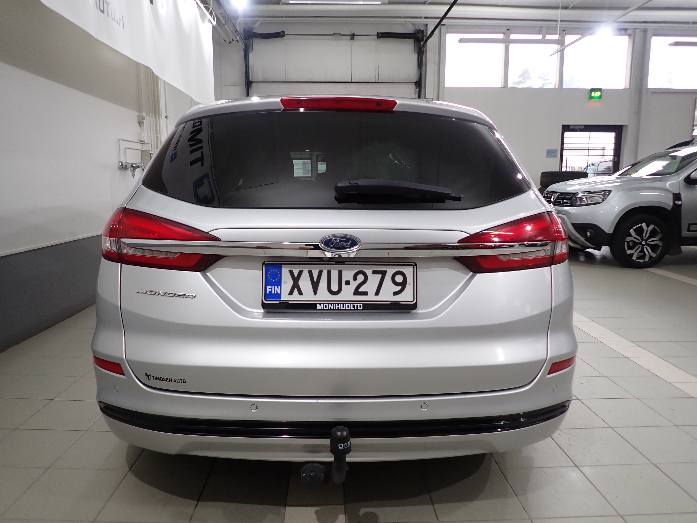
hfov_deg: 69.4
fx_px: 503
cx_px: 348
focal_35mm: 25
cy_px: 262
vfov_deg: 54.9
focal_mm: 4.5
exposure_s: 1/60
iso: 100
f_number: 2
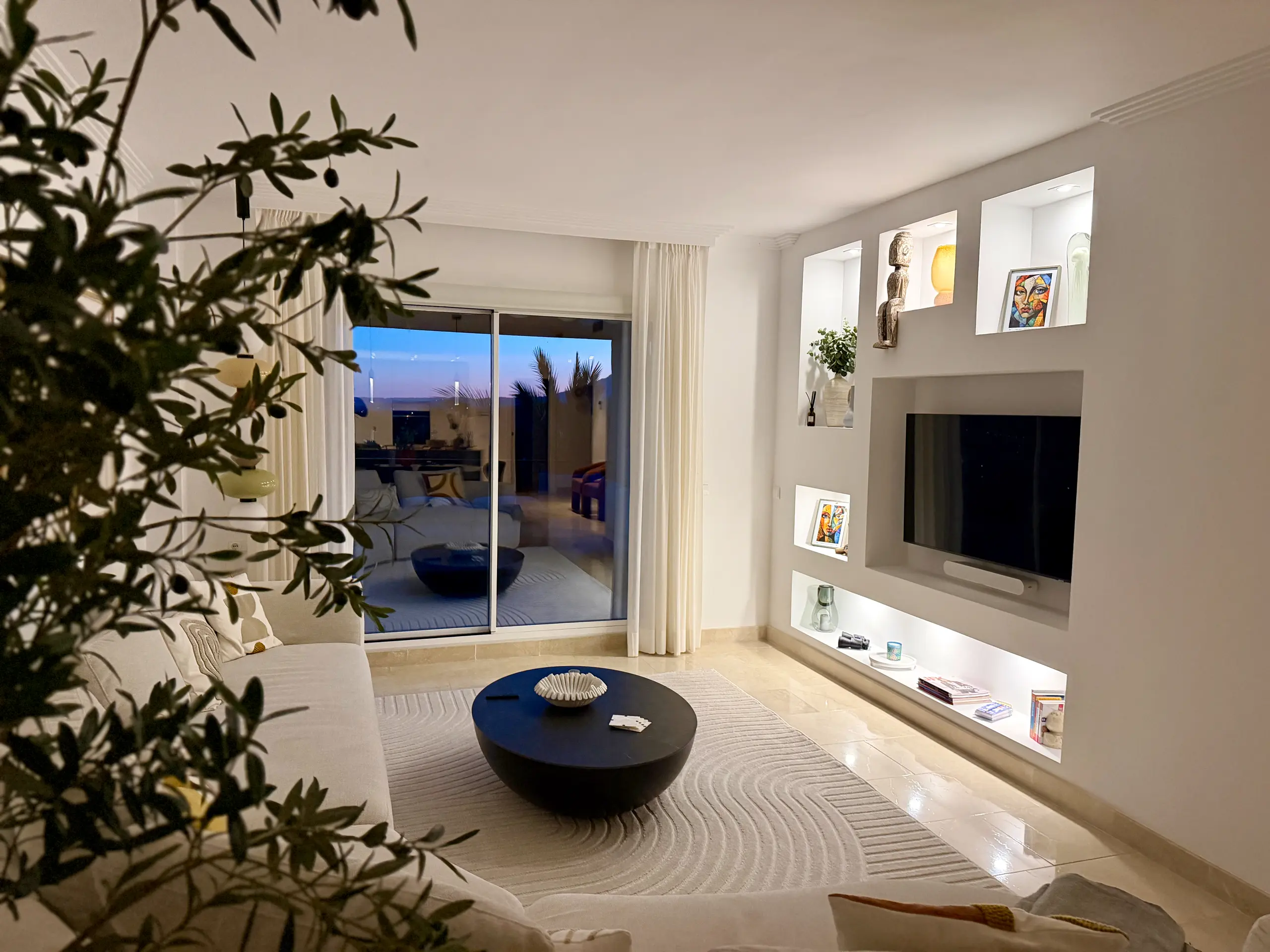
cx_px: 635
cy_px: 476
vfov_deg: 56.8
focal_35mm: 24
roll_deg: -0.5
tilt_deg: -3.7
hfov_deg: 71.6
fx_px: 881
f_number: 1.78
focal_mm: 6.76
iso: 640
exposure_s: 1/50
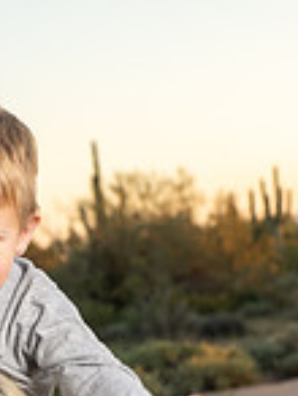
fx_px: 1454
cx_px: -8
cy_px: 445
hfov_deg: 11.6
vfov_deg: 15.1
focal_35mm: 127
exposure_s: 1/160
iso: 100
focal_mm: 43
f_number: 5
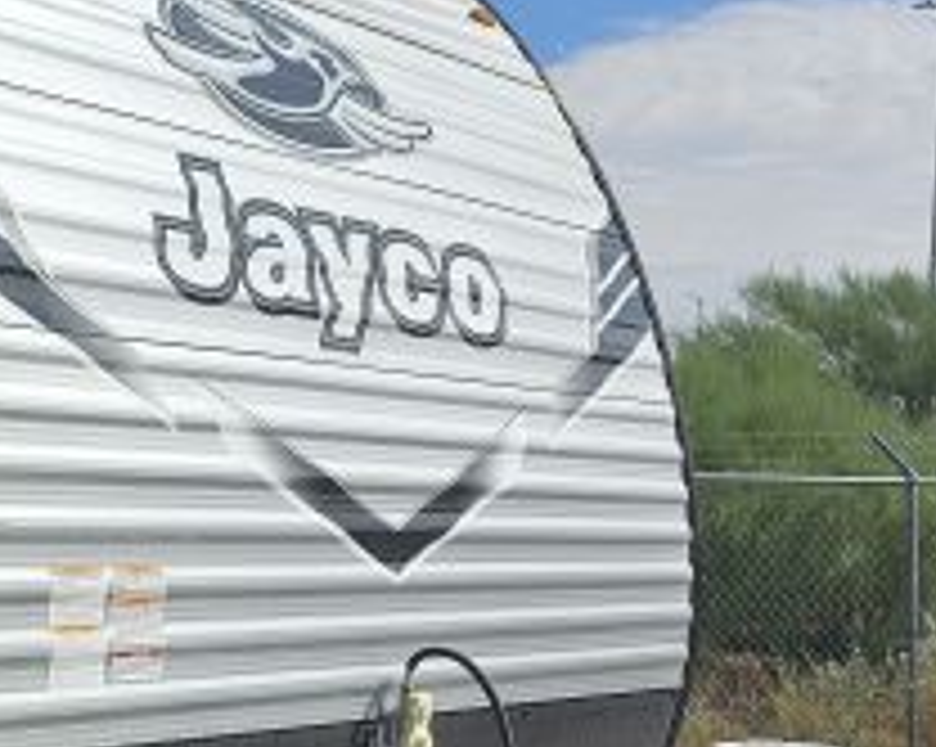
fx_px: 2242
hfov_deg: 21.2
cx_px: -302
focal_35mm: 81
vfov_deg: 18.6
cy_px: 655
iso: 10
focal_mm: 6.3
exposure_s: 1/1202
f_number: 1.7
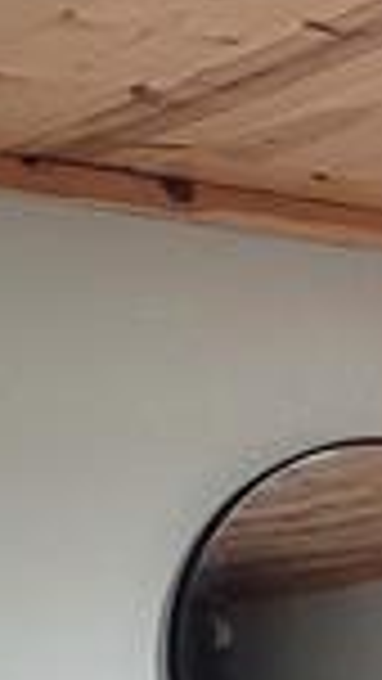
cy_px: 1229
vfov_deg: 10.5
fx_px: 3455
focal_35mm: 192
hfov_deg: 5.6
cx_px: 1461
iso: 320
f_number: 1.8
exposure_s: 1/40
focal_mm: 5.4
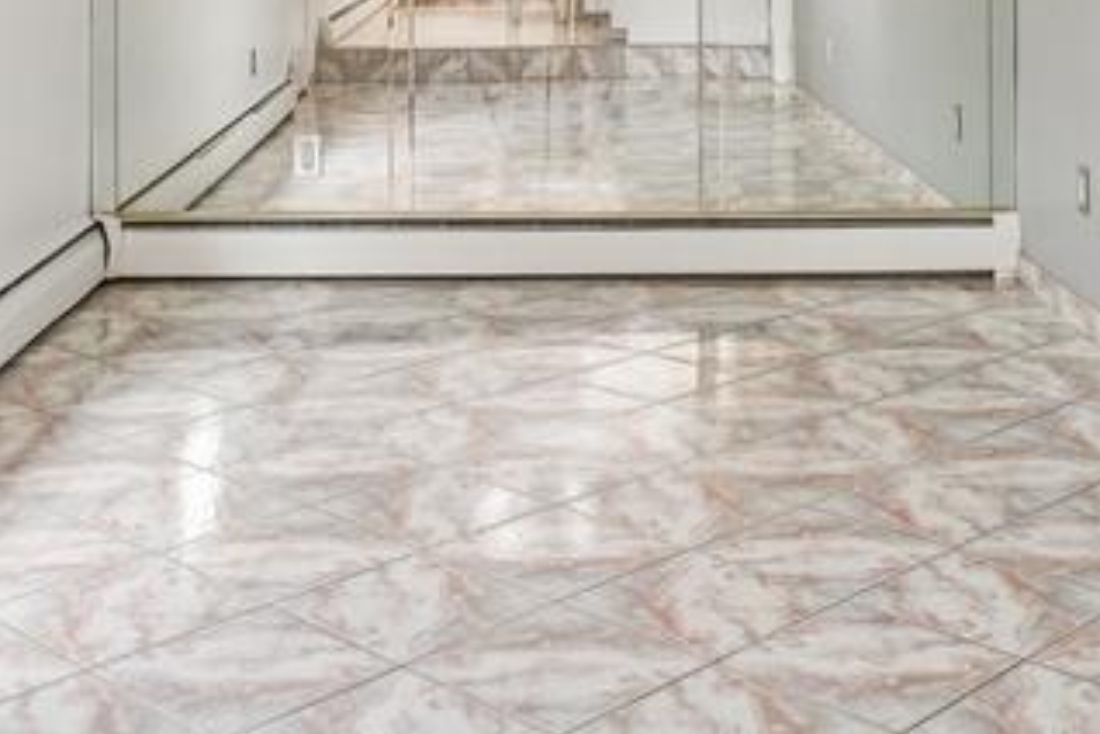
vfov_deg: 21.8
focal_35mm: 58
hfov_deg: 34.5
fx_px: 1772
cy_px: -130
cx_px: 578
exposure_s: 1/20
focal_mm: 18
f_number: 8
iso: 400
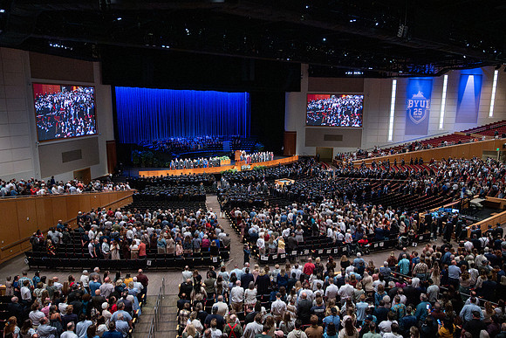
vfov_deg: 47.1
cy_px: 177
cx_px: 268
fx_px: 387
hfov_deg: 66.2
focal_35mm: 28
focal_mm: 24
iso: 6400
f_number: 4
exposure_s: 1/320
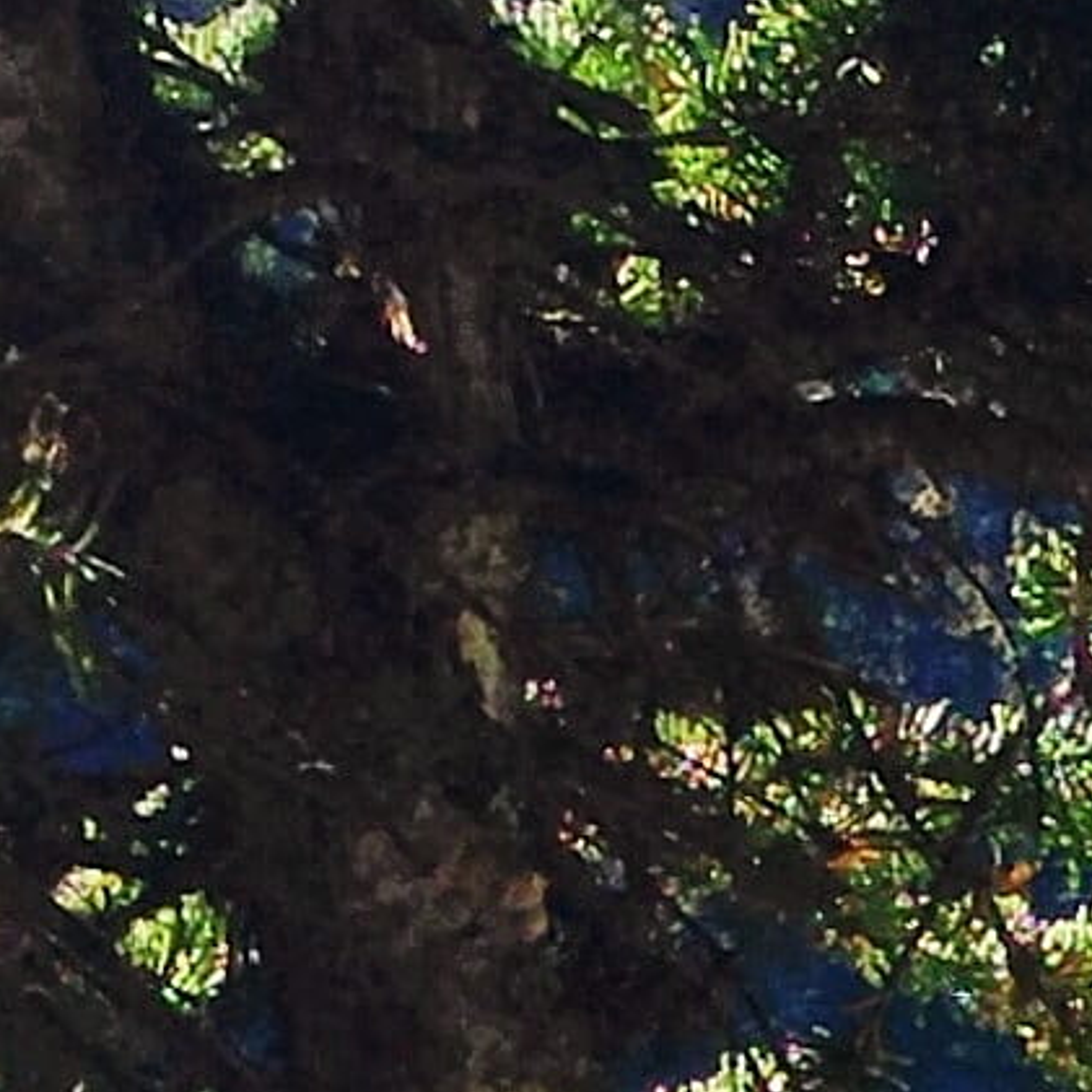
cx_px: 3276
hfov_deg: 7.0
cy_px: 3043
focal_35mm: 226
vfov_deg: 7.1
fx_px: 8066
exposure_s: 1/713
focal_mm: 4.12
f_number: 2.4
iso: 50
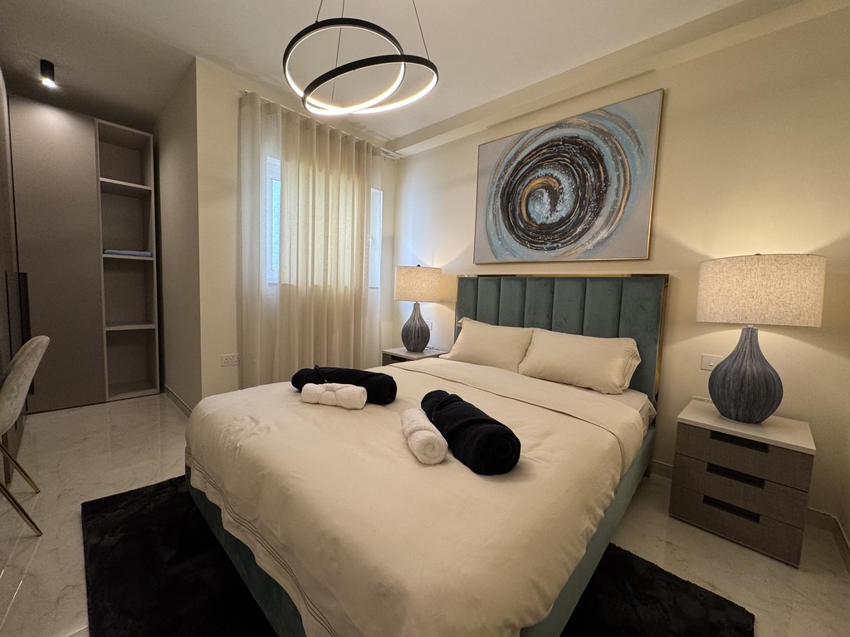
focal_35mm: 14
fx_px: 344
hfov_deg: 102.1
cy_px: 318
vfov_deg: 85.7
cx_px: 425
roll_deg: -2.5
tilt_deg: -4.9
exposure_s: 1/100
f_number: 2.2
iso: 160
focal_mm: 2.22
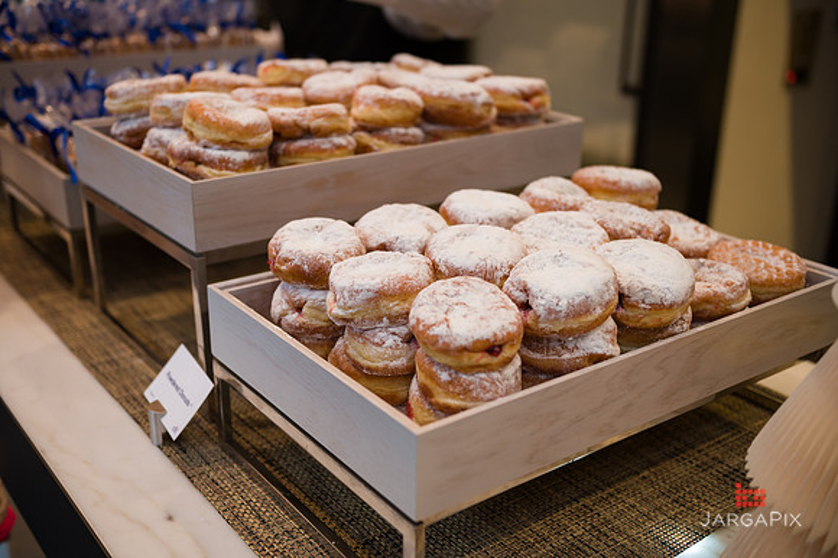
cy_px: 279
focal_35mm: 40
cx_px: 419
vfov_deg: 33.4
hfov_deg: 48.5
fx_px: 931
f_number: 3.2
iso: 400
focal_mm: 40
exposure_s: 1/200
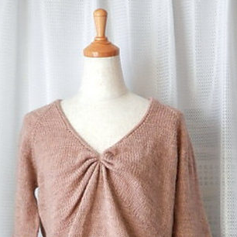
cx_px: 102
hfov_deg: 23.3
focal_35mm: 74
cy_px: 240
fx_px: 573
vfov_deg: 22.4
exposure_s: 1/80
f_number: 3.7
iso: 200
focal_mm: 7.3
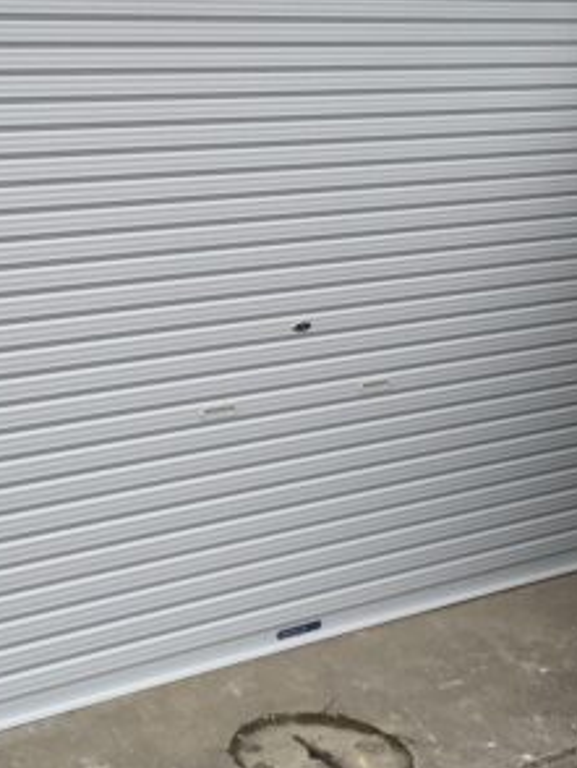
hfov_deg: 20.5
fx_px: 1576
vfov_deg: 26.9
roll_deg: -2.1
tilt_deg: -5.5
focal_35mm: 71
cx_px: 112
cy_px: 162
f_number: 2.2
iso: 32
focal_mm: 4.15
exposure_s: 1/244
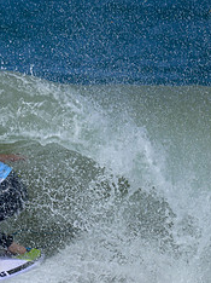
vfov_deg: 0.8
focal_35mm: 2627
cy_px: 231
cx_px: -104
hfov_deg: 0.6
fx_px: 21389
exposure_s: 1/2000
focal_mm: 800
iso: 200
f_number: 6.3
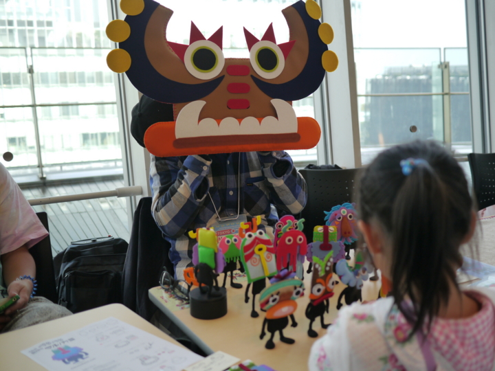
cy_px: 186
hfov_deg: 46.8
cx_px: 248
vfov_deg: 36.0
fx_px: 572
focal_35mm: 40
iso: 160
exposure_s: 1/1000
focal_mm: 20
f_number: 1.8
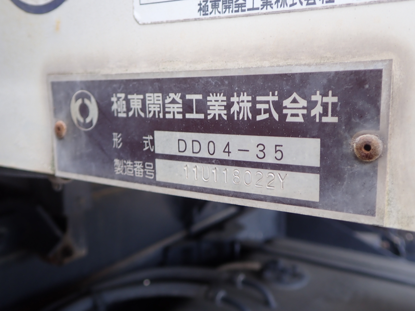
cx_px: 208
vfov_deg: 44.2
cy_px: 156
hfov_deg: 56.8
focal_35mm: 32
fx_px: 384
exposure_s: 1/60
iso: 125
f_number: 2.4
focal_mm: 5.87
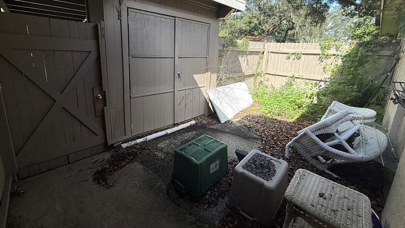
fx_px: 172
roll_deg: -2.6
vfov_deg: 66.2
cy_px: 87
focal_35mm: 16
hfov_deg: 99.3
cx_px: 195
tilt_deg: -10.5
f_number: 2.2
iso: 50
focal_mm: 2.22
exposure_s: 1/522
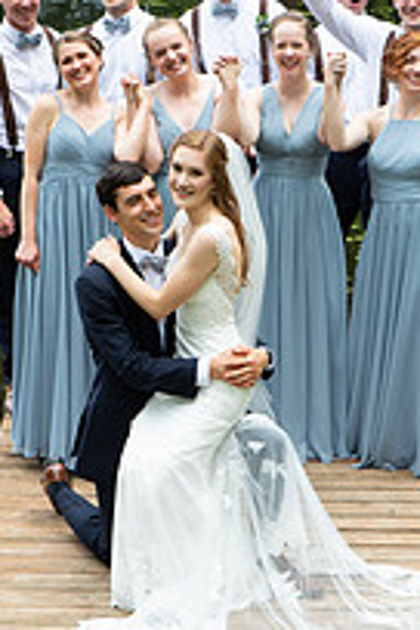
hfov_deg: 10.0
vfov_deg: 15.0
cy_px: 272
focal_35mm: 137
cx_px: 232
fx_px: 2397
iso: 125
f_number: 9
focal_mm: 62
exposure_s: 1/100
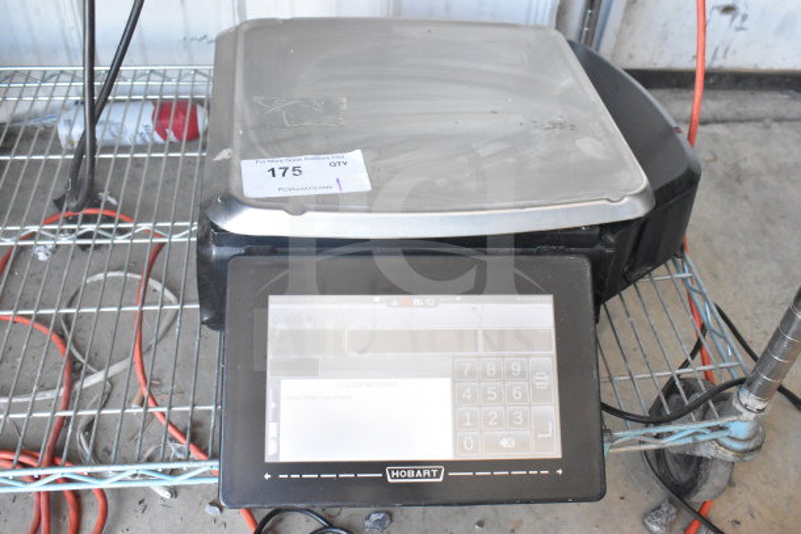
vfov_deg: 38.4
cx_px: 400
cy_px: 267
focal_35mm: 34
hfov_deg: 55.1
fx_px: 768
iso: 6400
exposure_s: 1/250
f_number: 8
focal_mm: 23
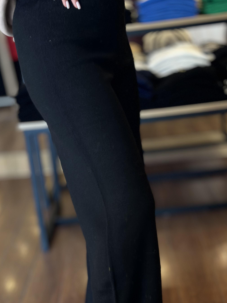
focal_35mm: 72
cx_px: 109
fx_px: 630
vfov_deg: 26.8
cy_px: 218
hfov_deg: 20.4
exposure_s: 1/121
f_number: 1.78
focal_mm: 6.86
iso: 80
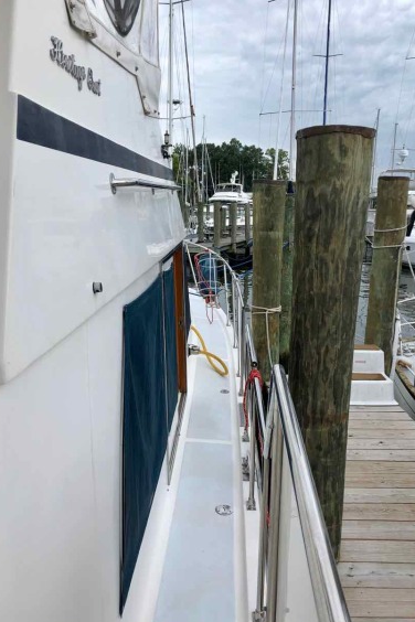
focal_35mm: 31
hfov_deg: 42.3
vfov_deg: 60.3
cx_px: 205
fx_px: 536
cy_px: 312
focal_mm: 3.99
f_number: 1.8
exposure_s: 1/979
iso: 20
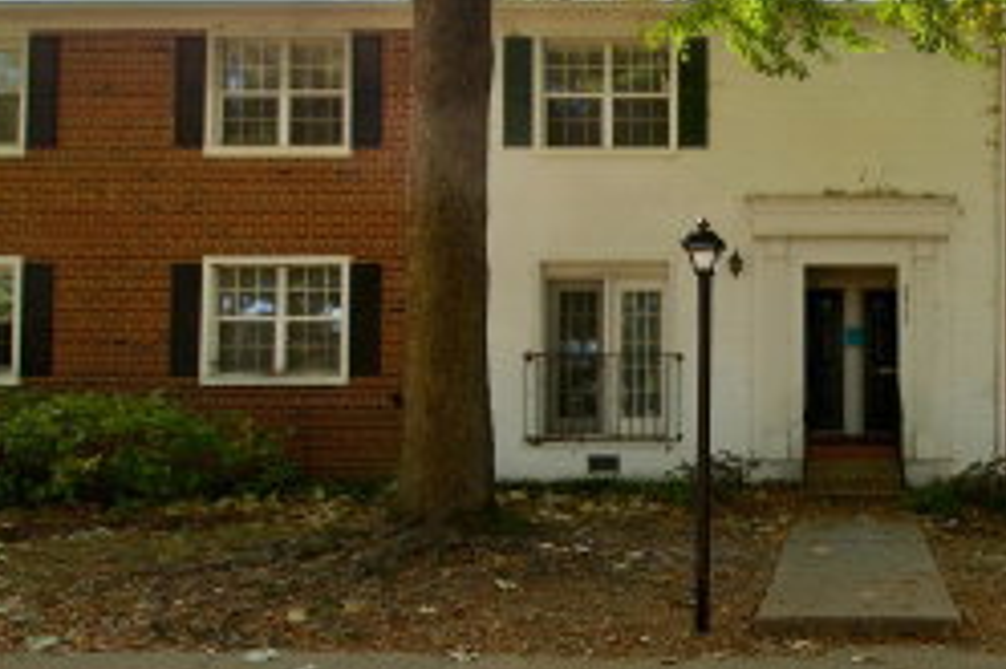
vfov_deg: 42.2
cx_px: 852
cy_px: 357
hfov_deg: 54.6
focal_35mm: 31
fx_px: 866
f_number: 7.1
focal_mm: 10
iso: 125
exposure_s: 1/125
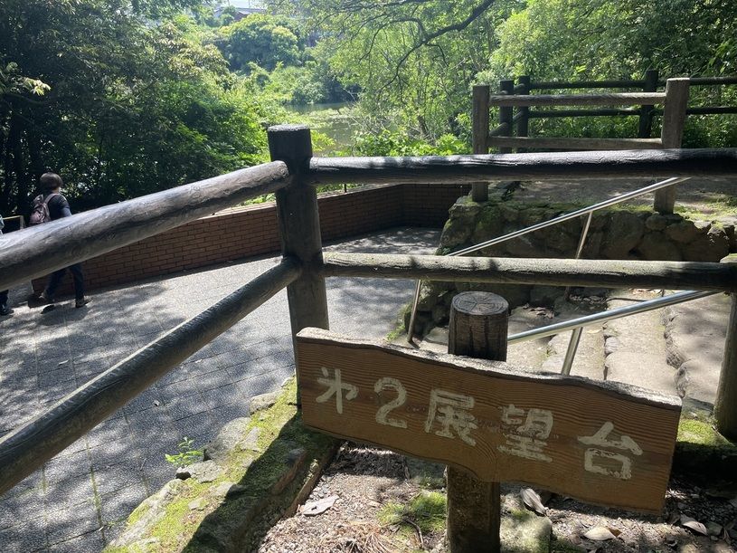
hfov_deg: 67.3
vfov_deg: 53.1
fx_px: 553
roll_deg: +3.3
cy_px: 276
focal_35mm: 26
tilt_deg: -20.7
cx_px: 368
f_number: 1.6
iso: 32
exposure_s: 1/525
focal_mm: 4.2
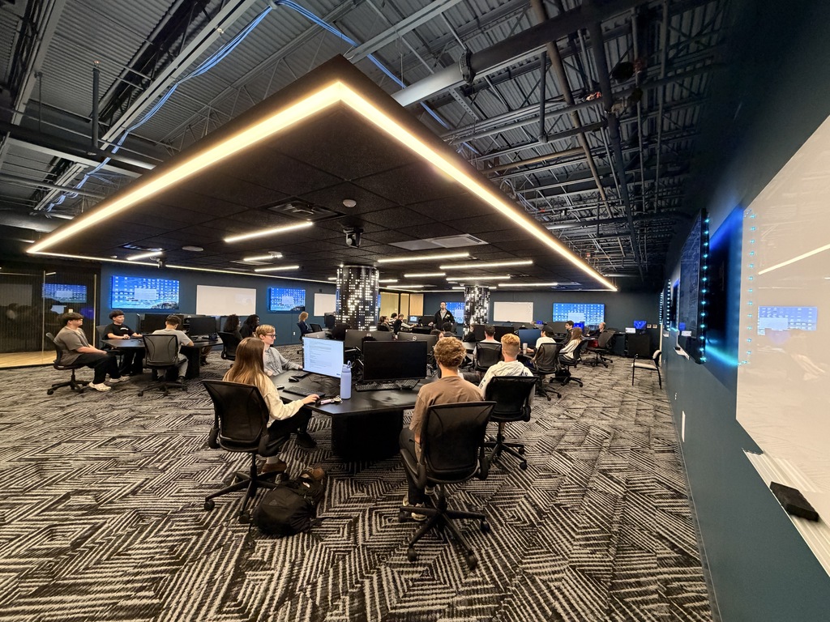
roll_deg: -1.4
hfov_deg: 102.1
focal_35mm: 14
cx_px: 415
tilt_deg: -1.1
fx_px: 336
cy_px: 311
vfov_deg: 85.7
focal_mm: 2.22
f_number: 2.2
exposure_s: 1/60
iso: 500
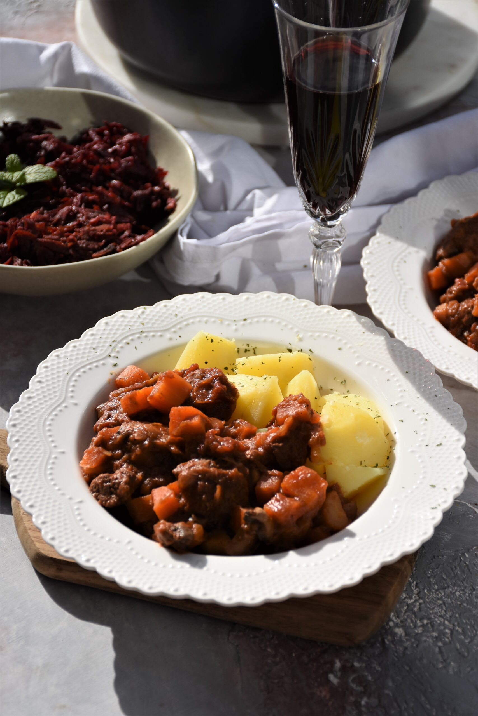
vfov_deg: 22.6
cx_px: 239
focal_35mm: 90
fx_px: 1792
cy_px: 358
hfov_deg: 15.2
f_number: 5.6
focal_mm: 60
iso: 200
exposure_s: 1/2500
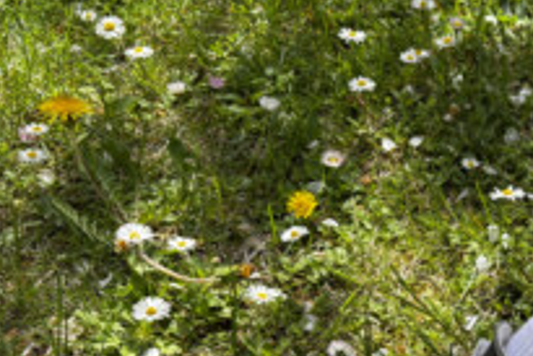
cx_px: 588
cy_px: 417
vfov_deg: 19.5
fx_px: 978
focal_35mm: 66
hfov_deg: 27.8
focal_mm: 5.96
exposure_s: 1/918
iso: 50
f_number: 1.6
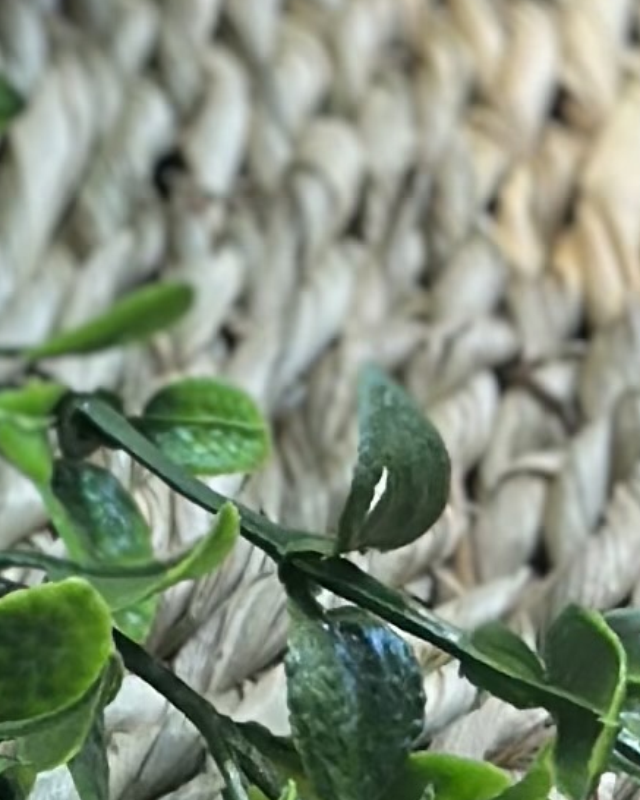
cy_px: -1349
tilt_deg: -28.0
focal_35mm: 346
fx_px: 8190
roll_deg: -2.5
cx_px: -1177
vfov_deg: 5.3
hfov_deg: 4.3
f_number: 1.78
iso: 100
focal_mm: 6.86
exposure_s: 1/100
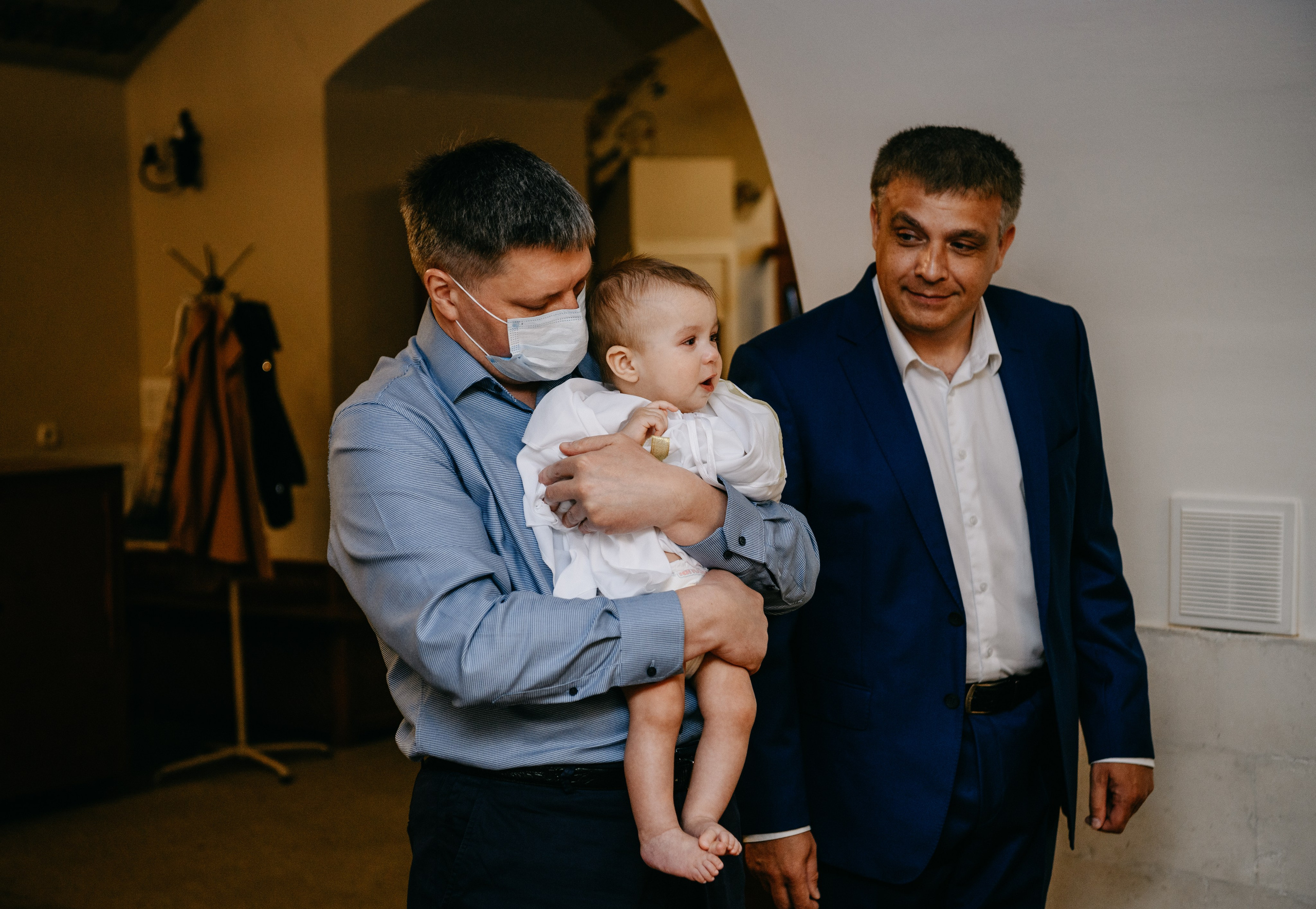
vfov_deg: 21.6
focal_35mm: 65
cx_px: 600
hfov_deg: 30.8
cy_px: 477
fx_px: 2385
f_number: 3.5
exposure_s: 1/160
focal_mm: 60
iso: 500
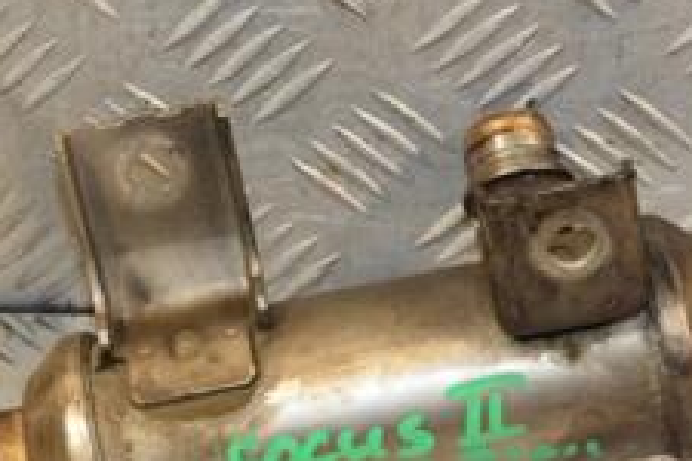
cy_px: 252
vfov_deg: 9.0
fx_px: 2922
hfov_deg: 13.5
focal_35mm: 152
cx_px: 329
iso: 800
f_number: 5.6
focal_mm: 38
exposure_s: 1/200
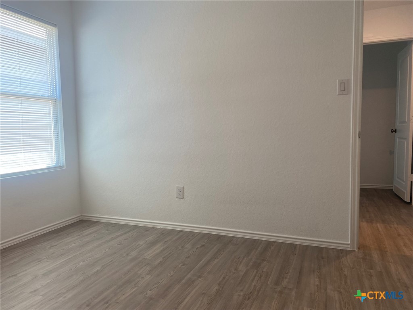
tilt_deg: -5.3
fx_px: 310
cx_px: 206
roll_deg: +0.6
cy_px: 155
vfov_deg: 53.1
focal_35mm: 26
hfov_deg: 67.3
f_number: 1.8
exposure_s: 1/120
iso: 64
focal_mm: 4.25
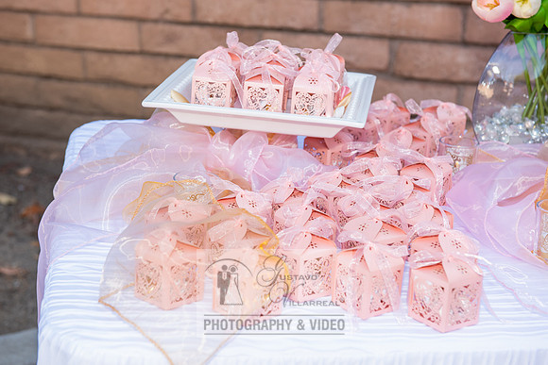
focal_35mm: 70
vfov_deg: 19.5
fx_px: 1066
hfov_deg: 28.8
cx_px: 274
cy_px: 182
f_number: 6.3
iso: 200
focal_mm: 70
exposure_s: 1/100
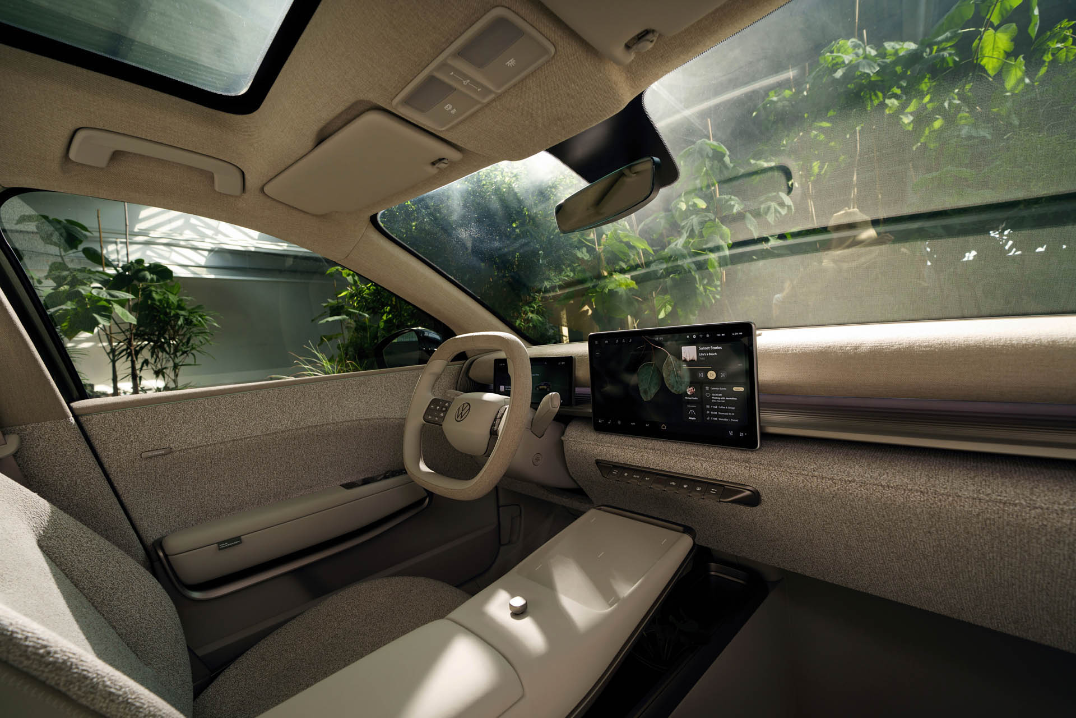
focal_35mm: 15
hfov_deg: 100.4
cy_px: 359
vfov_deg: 77.3
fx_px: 448
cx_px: 538
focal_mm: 15
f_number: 5.6
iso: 160
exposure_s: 1/160
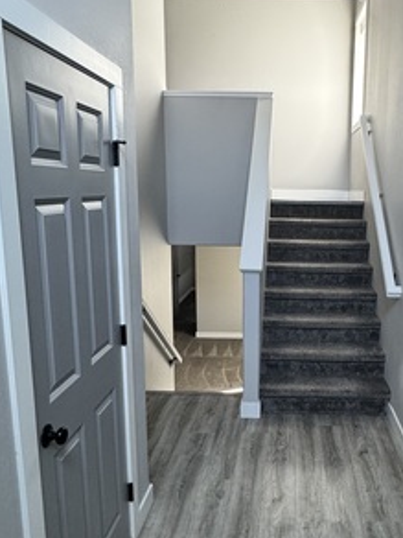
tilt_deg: -11.5
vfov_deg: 56.8
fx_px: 497
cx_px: 293
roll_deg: -1.4
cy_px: 285
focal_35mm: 32
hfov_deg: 43.0
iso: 200
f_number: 2.2
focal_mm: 2.22
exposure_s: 1/60
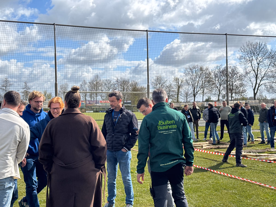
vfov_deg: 30.3
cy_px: 104
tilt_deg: +0.1
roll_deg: +0.7
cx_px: 138
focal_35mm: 48
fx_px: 383
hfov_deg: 39.7
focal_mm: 6.76
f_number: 1.78
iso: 64
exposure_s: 1/5848
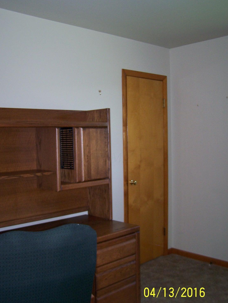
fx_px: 351
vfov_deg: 46.8
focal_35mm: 40
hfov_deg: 36.0
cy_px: 157
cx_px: 112
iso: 140
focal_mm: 6.3
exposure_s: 1/60
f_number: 2.8
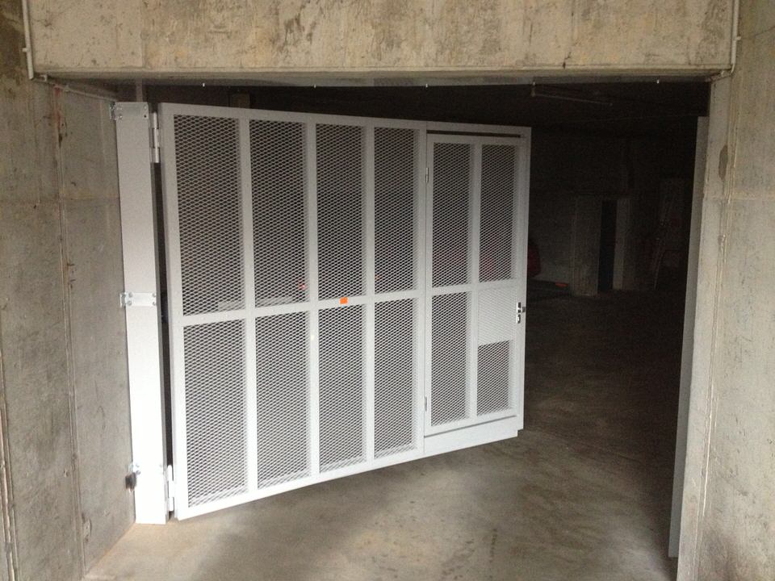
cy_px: 290
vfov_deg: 40.7
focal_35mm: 35
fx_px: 784
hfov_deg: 52.6
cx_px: 388
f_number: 2.4
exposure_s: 1/15
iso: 400
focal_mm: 4.28
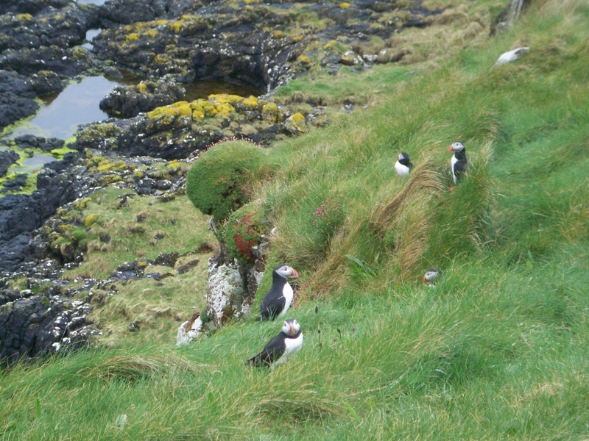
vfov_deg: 12.7
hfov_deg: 16.8
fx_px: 1991
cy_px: 220
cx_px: 294
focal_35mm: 117
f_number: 4.4
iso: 80
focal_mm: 19.2
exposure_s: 1/125
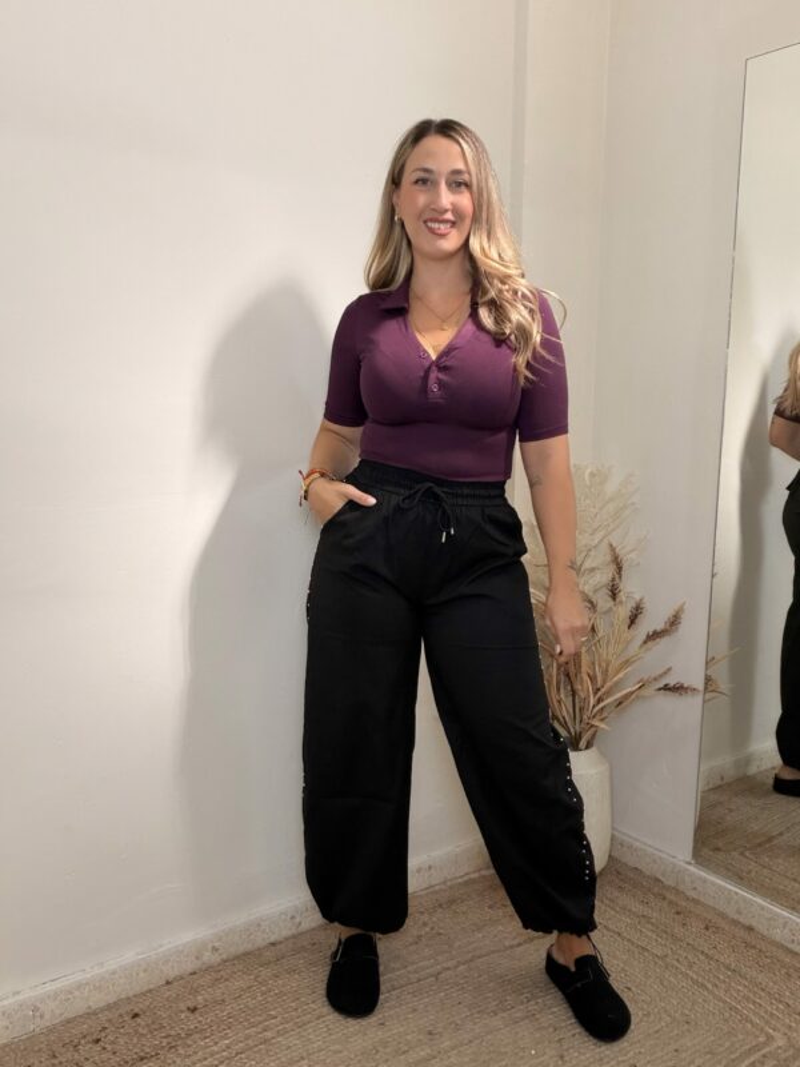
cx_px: 400
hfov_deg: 46.8
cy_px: 534
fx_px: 924
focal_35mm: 30
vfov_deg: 60.0
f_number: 1.9
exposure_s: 1/50
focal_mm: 2.71
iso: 64
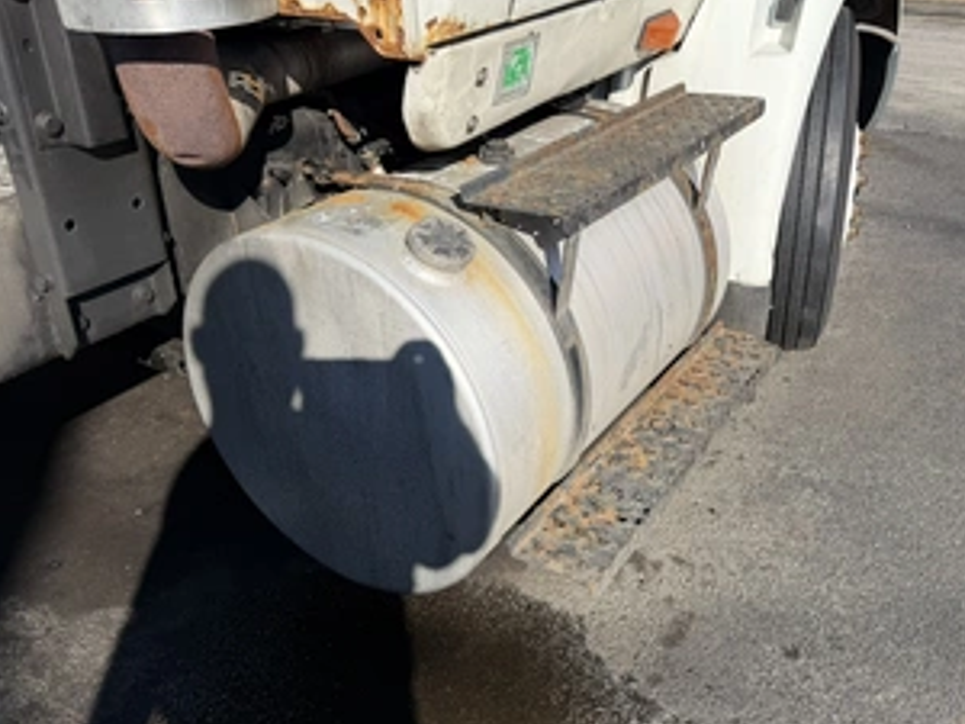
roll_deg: +0.8
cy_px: 344
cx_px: 537
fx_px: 892
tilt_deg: -25.3
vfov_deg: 44.1
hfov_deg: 56.7
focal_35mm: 32
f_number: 1.78
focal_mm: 6.76
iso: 80
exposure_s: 1/3279
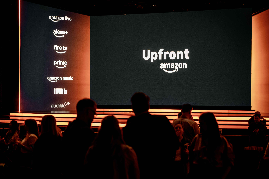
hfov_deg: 27.0
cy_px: 90
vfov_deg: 18.2
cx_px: 134
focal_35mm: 75
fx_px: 560
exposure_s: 1/60
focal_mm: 75
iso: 3200
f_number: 4
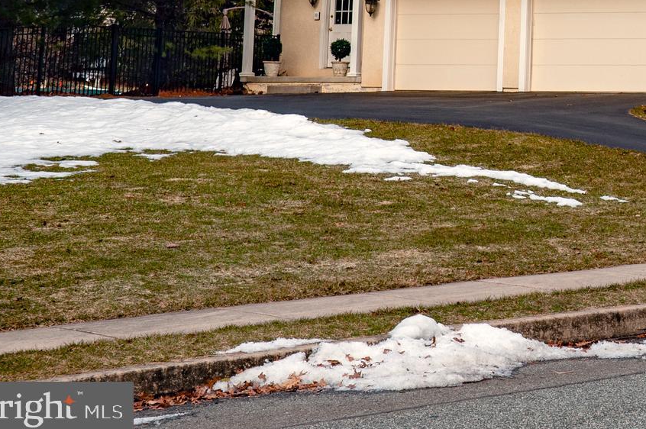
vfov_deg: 12.3
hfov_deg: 18.0
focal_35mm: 109
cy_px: -83
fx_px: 1954
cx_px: 747
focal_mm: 45
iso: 200
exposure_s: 1/320
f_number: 9
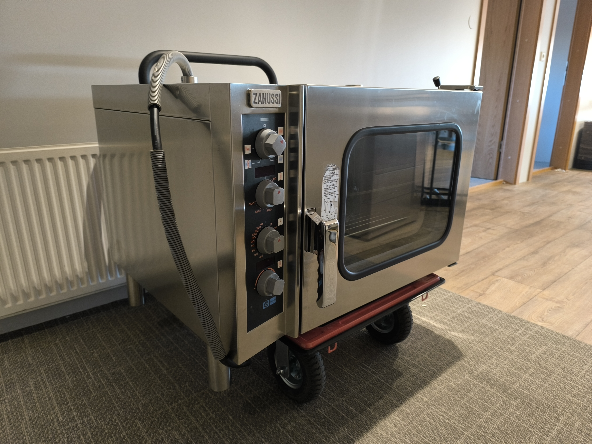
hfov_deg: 73.9
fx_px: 393
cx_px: 296
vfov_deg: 58.9
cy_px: 222
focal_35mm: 23
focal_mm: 6.14
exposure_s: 1/33.3
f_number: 1.65
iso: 800
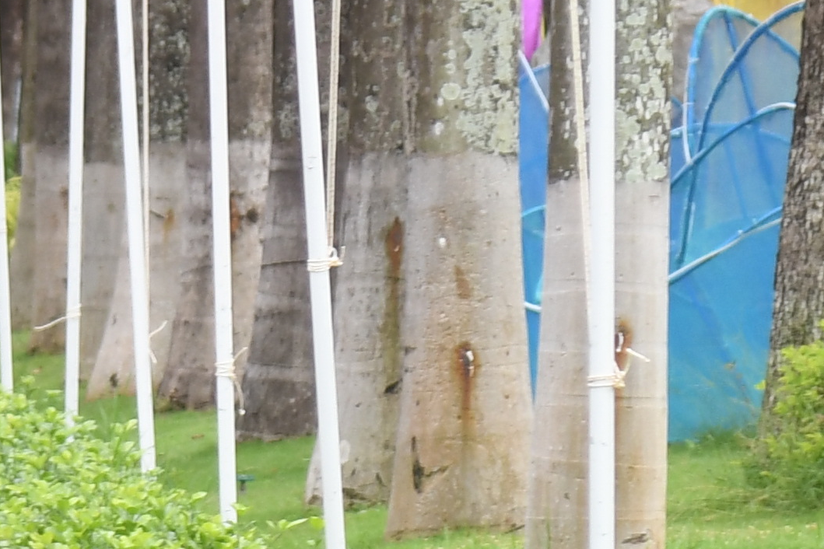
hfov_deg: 3.3
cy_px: -86
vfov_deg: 2.2
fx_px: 14076
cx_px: -285
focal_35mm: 615
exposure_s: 1/640
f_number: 4
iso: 250
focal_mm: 78
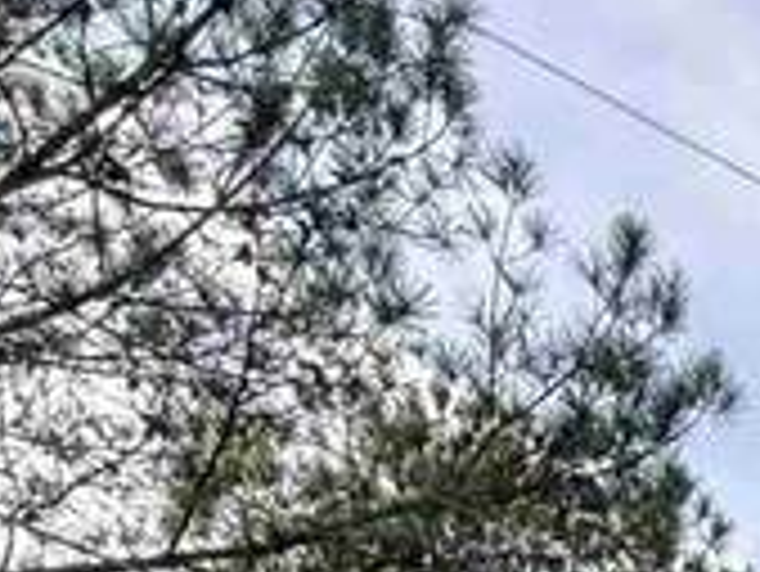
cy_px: 1707
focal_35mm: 106
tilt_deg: +15.8
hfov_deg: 15.4
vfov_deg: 10.3
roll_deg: +3.8
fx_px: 2329
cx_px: 1448
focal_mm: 2.22
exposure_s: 1/212
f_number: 2.2
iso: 64
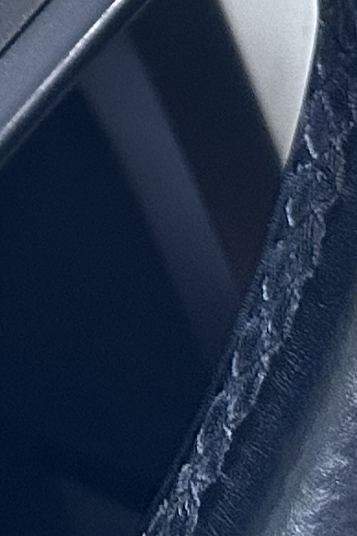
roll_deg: +0.6
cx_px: -1029
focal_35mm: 173
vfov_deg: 10.4
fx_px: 2573
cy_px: -702
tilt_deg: -18.6
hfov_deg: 6.5
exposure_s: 1/60
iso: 320
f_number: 1.78
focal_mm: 6.86
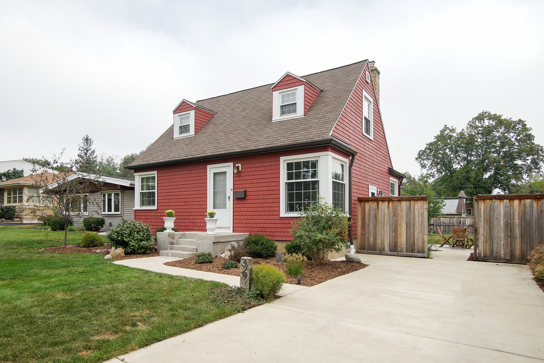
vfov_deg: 57.2
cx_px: 272
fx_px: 332
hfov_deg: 78.6
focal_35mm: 22
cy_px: 182
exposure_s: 1/500
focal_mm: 22
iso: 500
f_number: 8
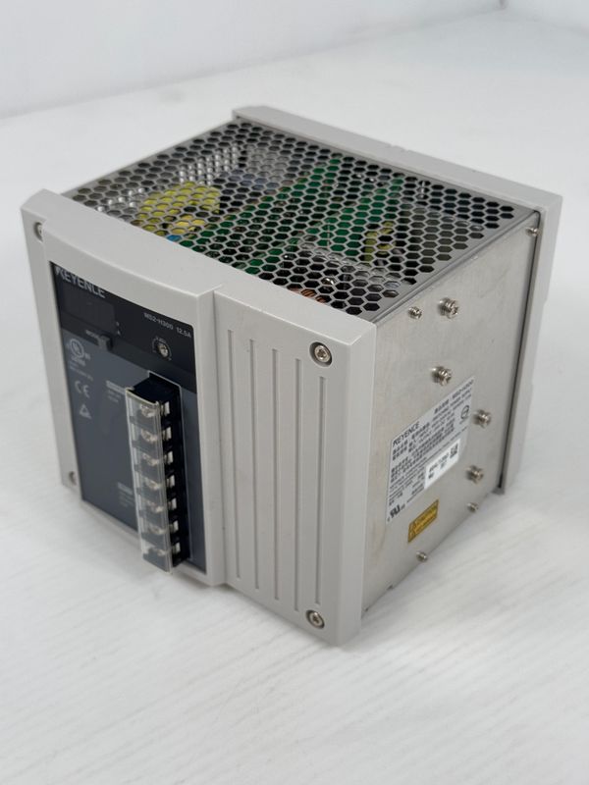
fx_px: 1089
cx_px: 294
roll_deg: +0.0
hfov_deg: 30.3
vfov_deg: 39.7
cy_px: 392
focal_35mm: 48
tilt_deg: -35.3
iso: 64
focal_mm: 6.76
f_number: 1.78
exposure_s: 1/1076
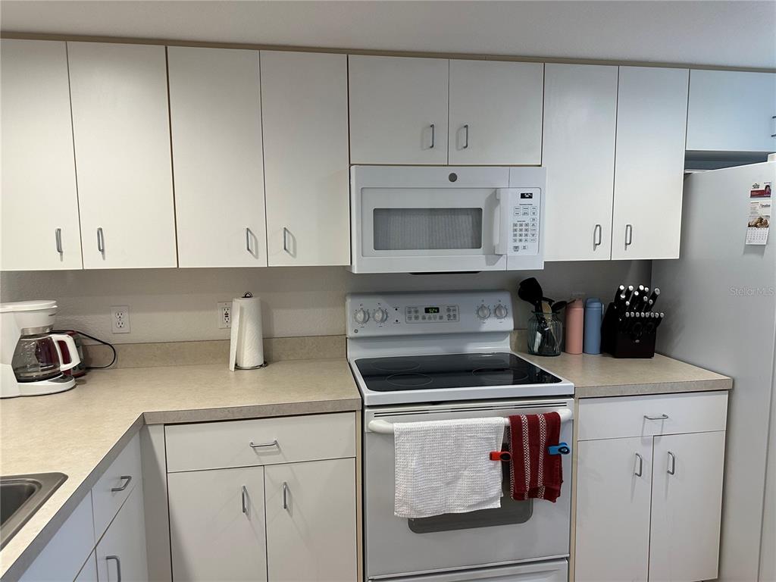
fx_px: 538
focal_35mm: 24
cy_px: 291
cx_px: 388
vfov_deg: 56.8
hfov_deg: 71.6
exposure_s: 1/120
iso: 200
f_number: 1.78
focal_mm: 6.86
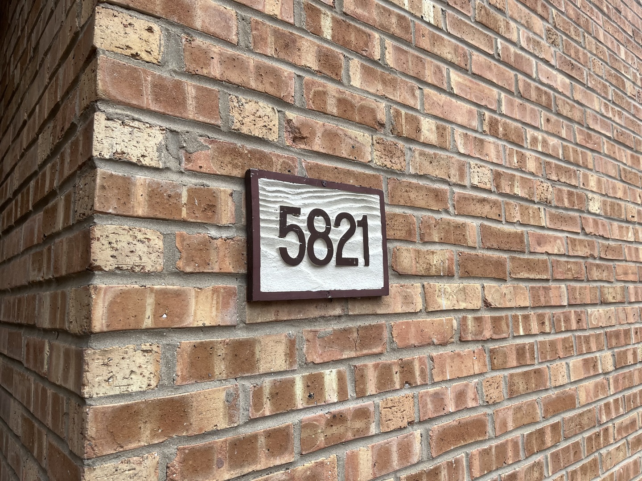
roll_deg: +1.6
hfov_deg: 67.3
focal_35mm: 26
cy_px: 240
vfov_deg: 53.1
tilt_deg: +5.7
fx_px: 482
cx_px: 321
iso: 64
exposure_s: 1/122
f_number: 1.6
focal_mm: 5.1
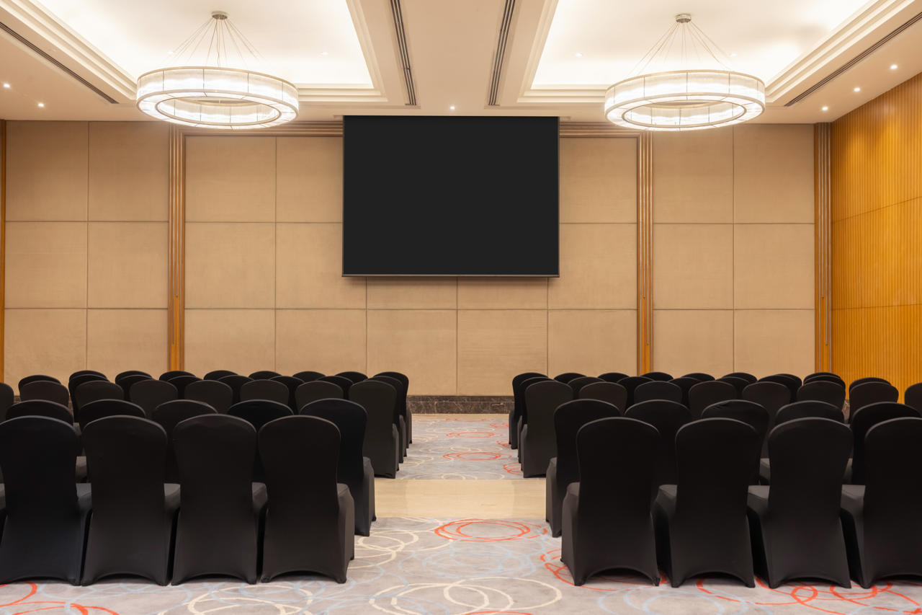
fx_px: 896
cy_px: 308
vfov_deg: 37.8
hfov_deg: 54.4
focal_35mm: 35
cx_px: 461
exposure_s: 1/8
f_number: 11
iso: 400
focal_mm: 35
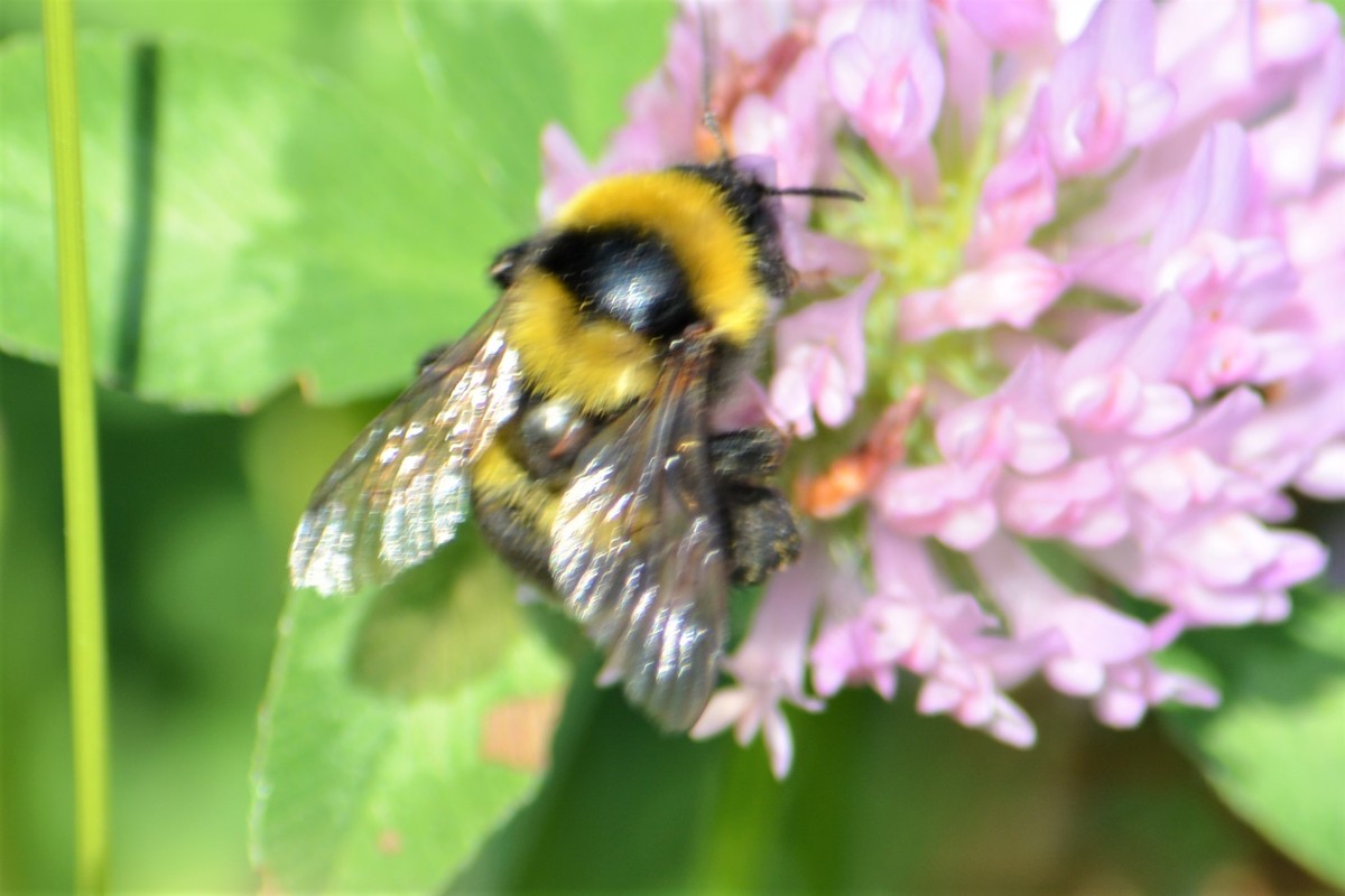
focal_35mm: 450
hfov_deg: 4.6
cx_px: 672
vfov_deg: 3.1
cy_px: 448
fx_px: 16811
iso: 100
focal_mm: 300
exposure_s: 1/125
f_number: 8
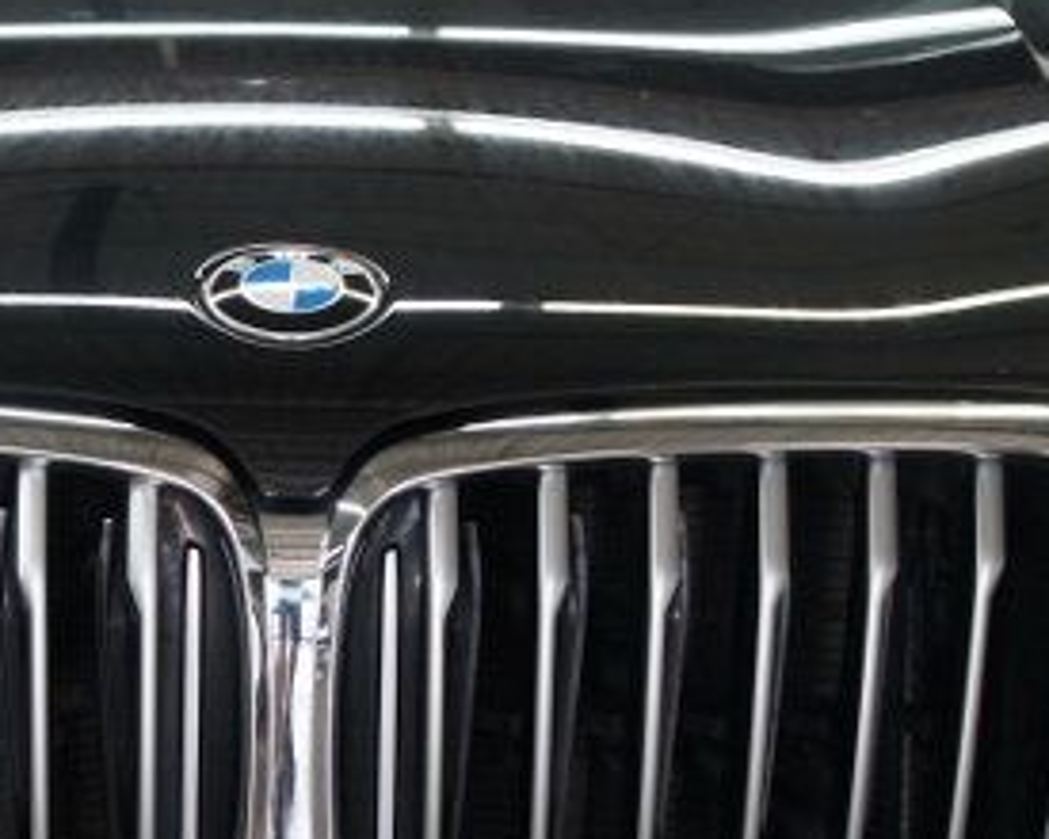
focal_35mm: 131
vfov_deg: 11.7
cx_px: 229
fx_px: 4059
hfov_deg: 14.6
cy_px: 757
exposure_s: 1/40
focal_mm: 25
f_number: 4
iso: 250
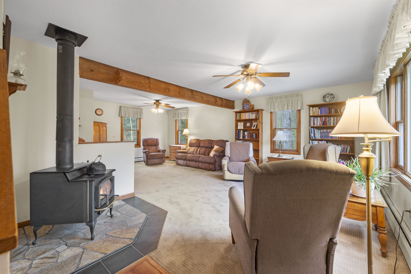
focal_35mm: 15
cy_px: 137
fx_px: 171
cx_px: 206
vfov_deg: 77.2
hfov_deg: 100.4
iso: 250
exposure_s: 4
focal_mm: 15
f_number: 7.1
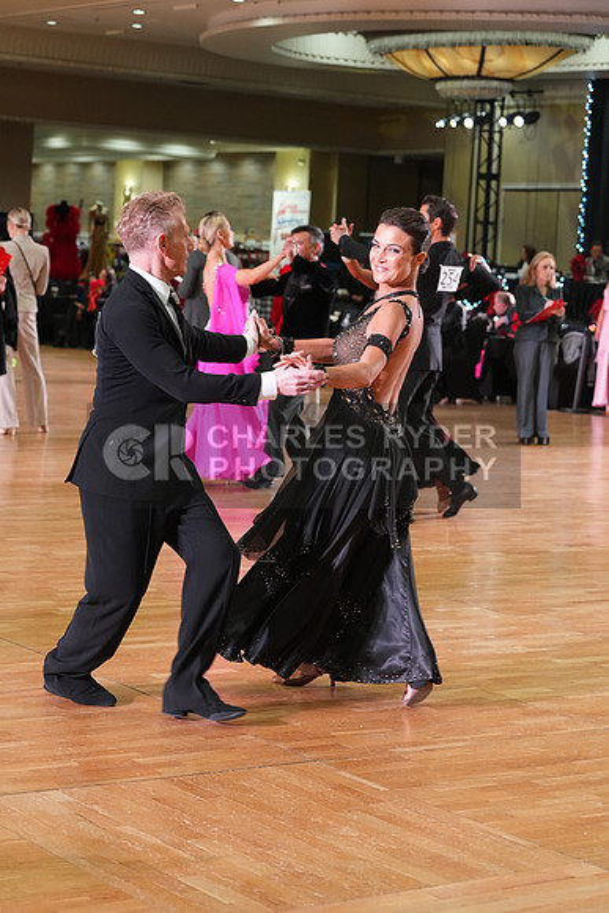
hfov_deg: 17.1
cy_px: 456
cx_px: 304
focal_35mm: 80
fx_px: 2029
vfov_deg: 25.4
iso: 3200
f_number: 5
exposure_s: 1/200
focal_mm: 80
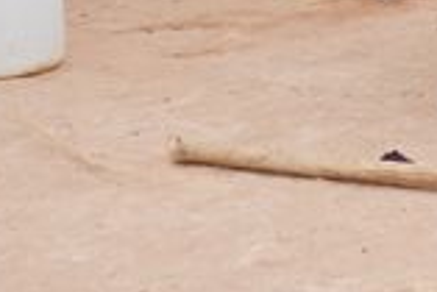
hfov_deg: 11.9
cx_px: 718
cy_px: -430
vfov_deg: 7.8
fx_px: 1980
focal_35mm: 163
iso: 100
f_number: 7.1
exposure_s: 1/200
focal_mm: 32
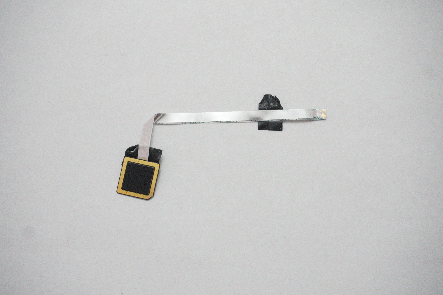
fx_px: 535
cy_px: 148
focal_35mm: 44
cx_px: 222
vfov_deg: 30.8
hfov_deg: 45.0
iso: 12800
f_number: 5.6
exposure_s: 1/200
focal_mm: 29
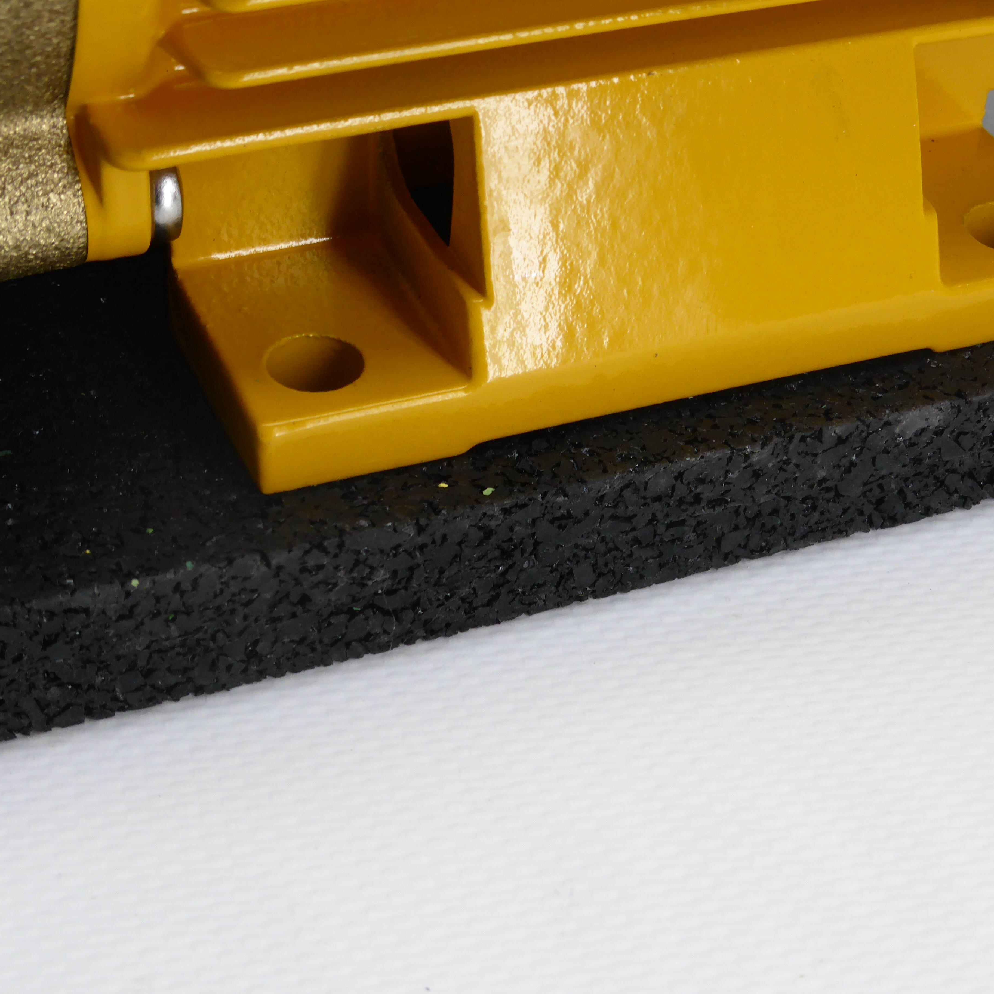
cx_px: 594
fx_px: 2502
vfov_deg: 22.5
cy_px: 495
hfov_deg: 22.4
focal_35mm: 77
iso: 160
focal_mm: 11
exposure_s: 1/60
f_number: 4.8
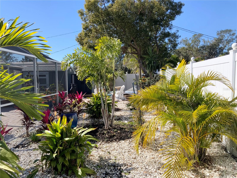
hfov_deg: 61.7
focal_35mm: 29
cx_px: 118
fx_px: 199
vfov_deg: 48.2
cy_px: 89
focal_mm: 3
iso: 16
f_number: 1.8
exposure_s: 1/1626
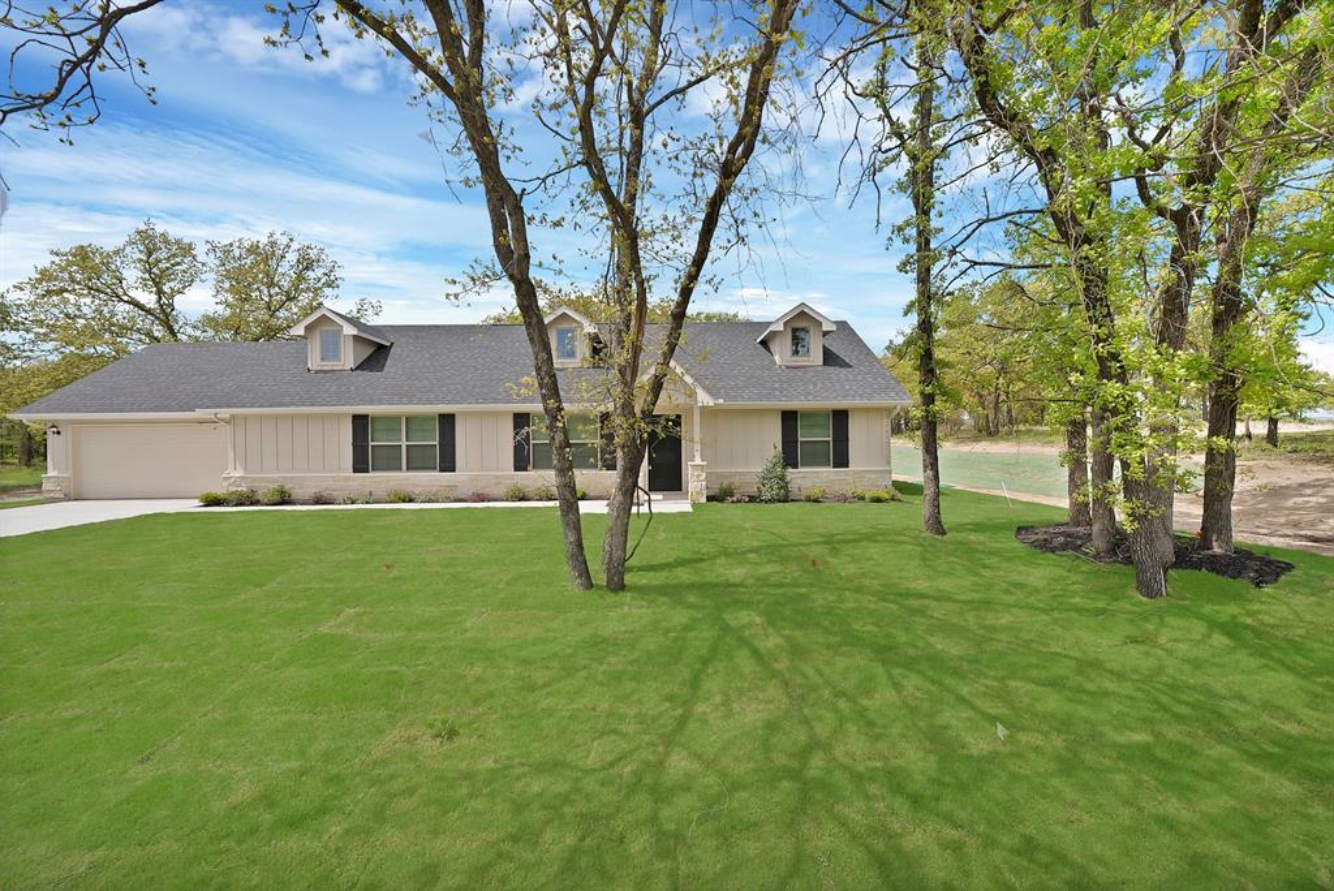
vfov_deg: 85.5
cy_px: 446
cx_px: 667
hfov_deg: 108.3
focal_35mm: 13
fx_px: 482
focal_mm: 13
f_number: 9
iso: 640
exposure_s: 1/250
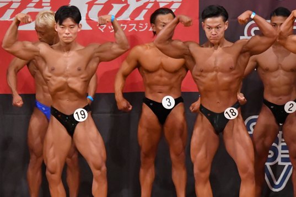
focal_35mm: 390
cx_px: 183
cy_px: 129
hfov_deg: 5.3
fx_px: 3204
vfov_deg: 3.5
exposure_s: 1/400
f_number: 5.6
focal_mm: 180
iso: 9000
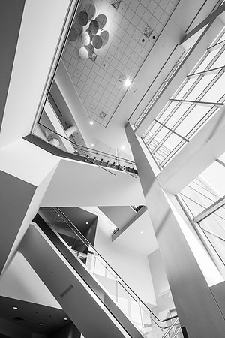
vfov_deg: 104.3
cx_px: 112
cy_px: 169
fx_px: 131
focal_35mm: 14
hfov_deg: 81.2
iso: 640
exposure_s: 1/125
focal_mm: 14
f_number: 10
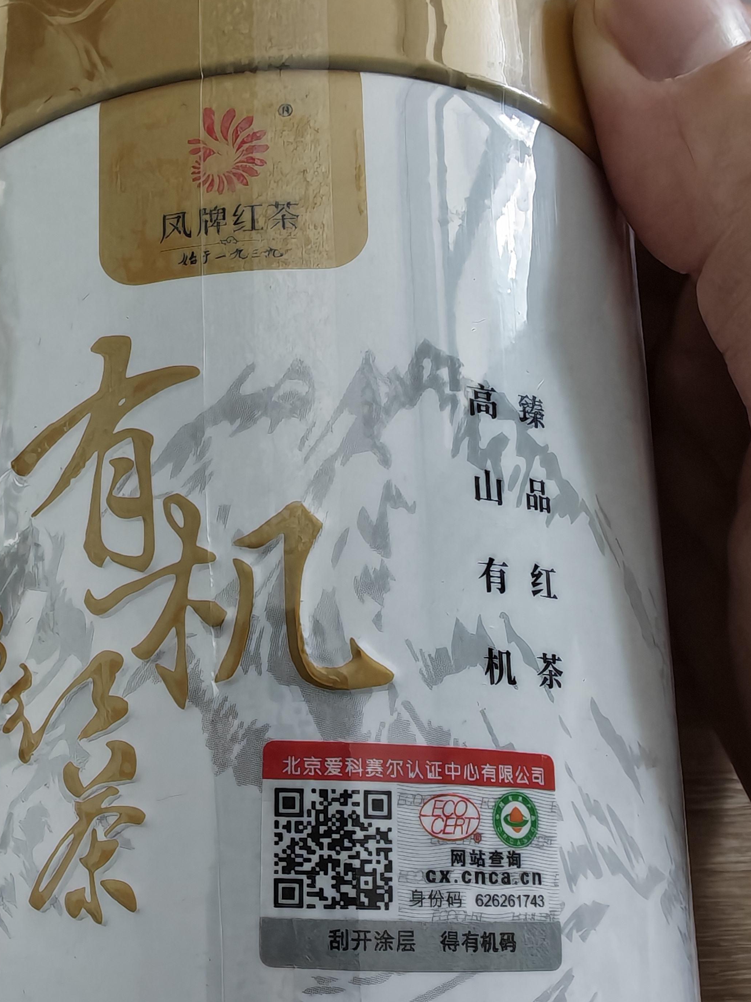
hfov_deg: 40.7
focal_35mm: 35
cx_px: 346
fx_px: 1012
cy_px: 681
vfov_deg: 51.5
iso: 500
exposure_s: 1/13
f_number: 2
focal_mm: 1.82
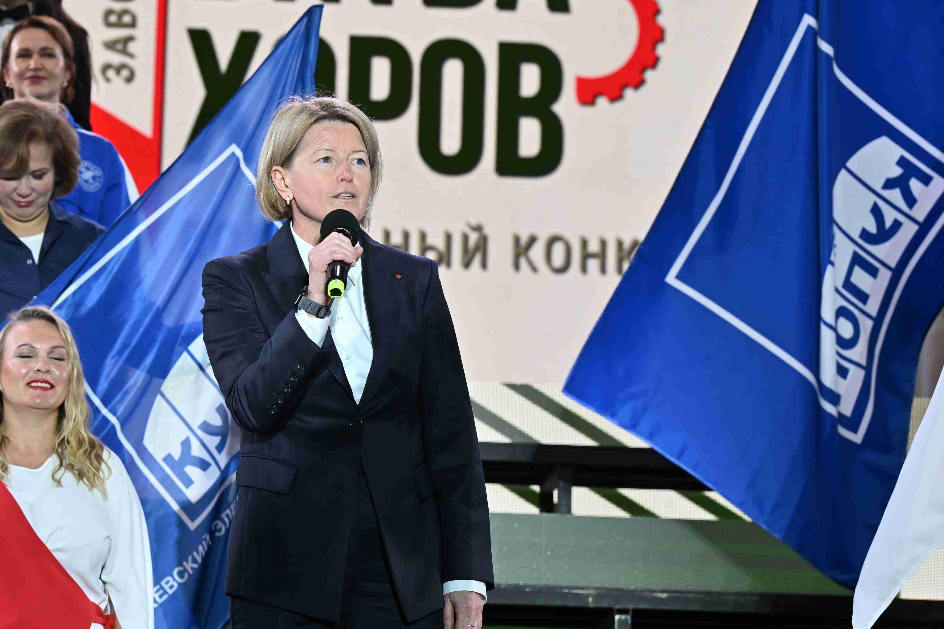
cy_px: 239
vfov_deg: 8.5
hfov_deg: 12.7
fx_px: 4248
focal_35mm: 162
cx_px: 261
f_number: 5
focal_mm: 93
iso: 250
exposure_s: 1/200
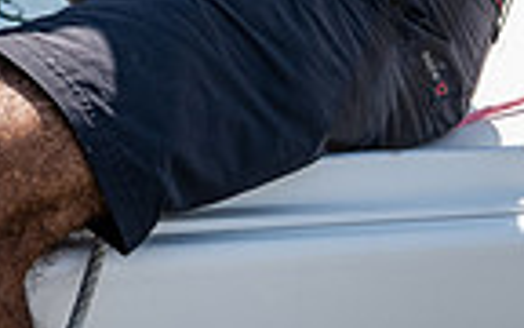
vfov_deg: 4.3
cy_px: -481
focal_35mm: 297
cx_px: 49
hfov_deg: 7.1
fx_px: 4241
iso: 125
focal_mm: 61
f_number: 6.3
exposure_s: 1/500
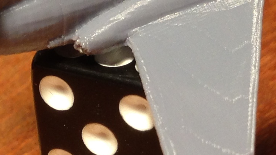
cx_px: 137
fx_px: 1149
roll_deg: +5.2
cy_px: 98
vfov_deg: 7.7
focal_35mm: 157
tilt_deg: -36.0
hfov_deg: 13.7
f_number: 2.4
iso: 64
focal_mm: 4.12
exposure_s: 1/20
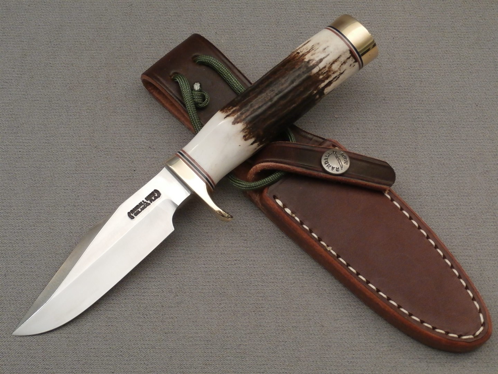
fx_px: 719
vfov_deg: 29.1
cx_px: 249
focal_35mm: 50
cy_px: 187
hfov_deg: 38.2
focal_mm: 8.85
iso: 400
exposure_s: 1/15
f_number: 3.9
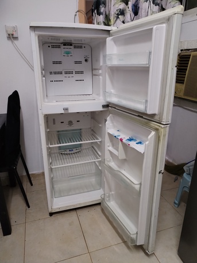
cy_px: 132
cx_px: 98
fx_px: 197
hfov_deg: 53.1
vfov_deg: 67.3
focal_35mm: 26
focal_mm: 4.75
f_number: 1.8
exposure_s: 1/24
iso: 756
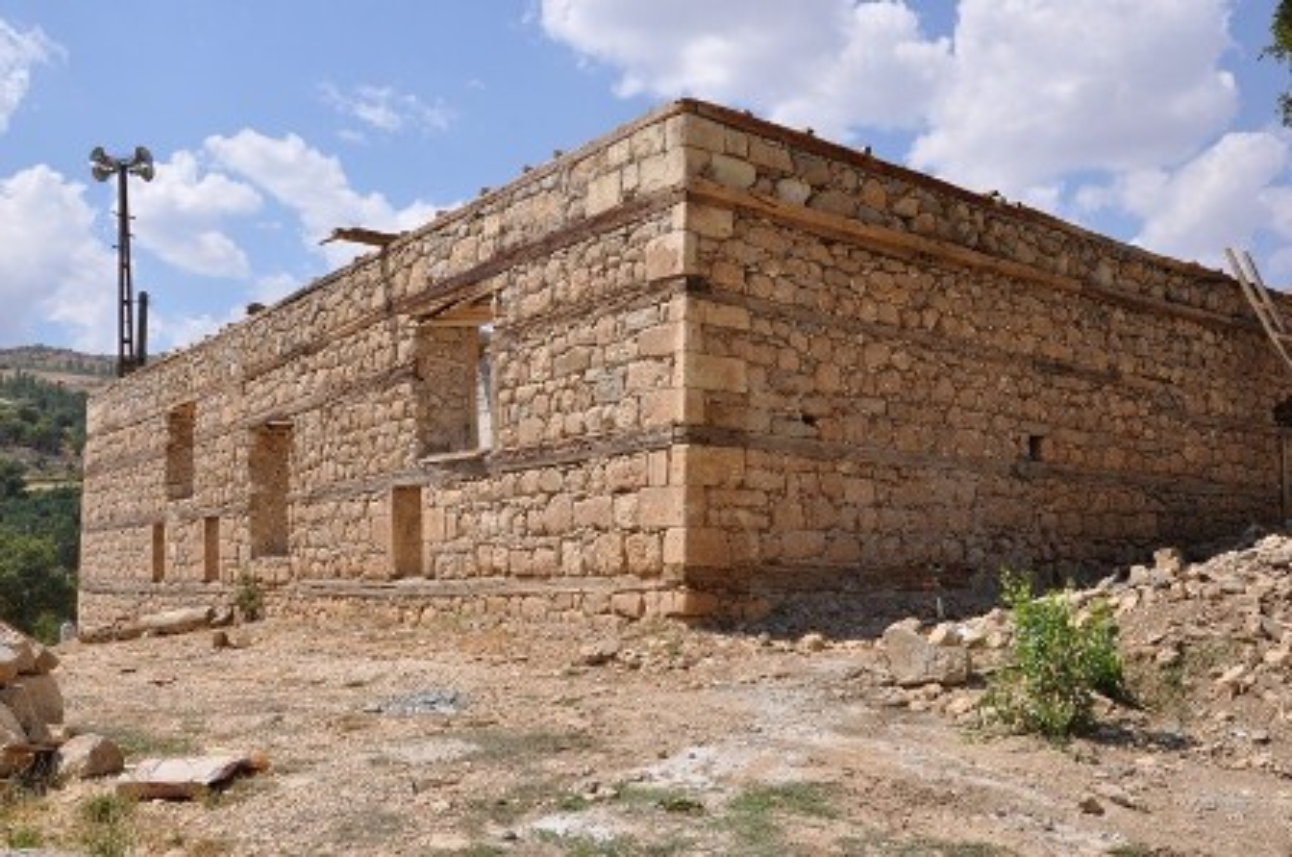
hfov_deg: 53.2
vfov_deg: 36.7
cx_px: 646
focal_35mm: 36
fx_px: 1290
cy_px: 428
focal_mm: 24
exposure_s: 1/400
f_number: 10
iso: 200
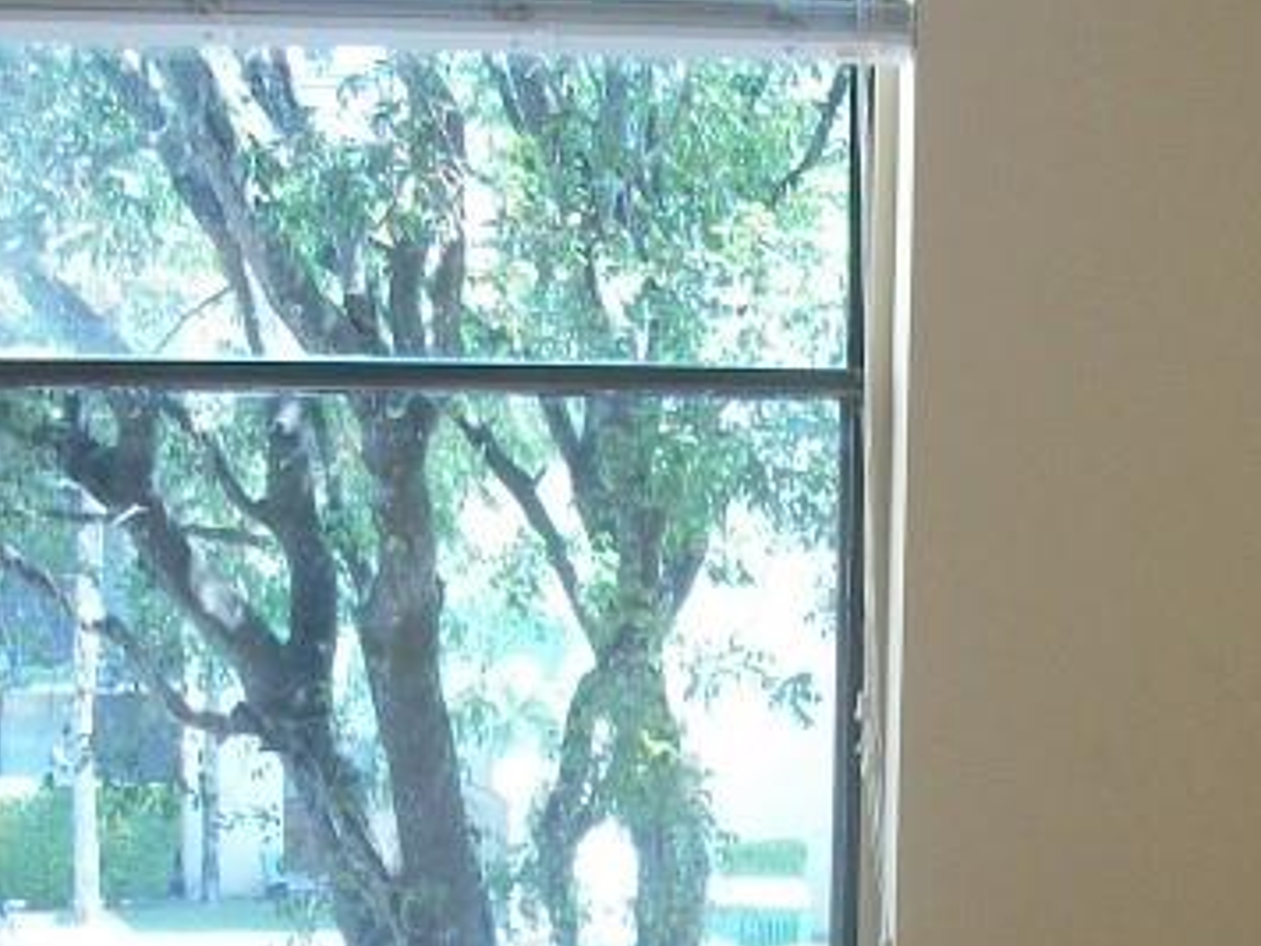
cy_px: 1042
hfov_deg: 17.1
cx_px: 790
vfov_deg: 12.7
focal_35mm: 115
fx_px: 4189
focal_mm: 5.7
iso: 80
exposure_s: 1/60
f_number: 2.9
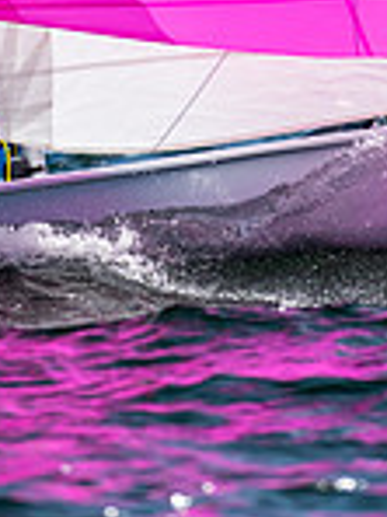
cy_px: -136
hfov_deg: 1.1
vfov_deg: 1.5
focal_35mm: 1315
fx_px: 19602
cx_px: 139
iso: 200
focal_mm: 300
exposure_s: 1/5000
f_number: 5
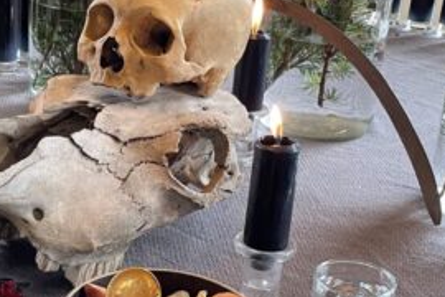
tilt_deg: -21.2
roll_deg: -1.8
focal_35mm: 80
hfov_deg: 25.0
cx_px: 92
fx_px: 989
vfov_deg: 17.1
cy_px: 175
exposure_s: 1/95
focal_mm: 4.2
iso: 125
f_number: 1.6
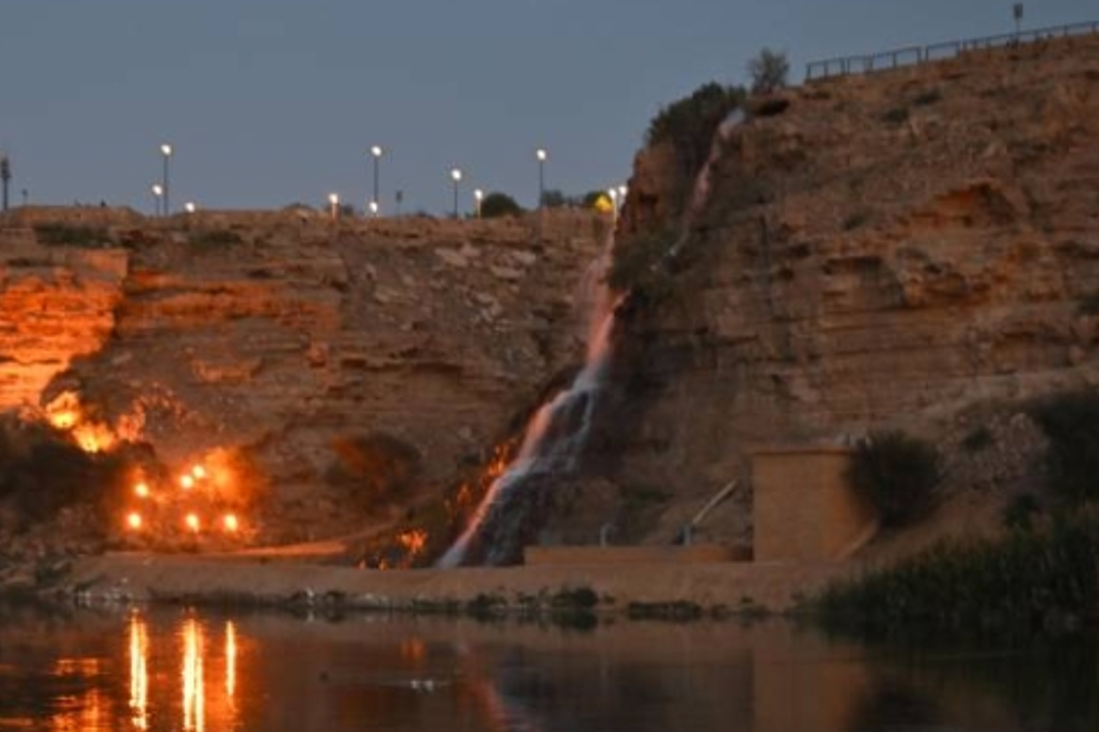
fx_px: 2777
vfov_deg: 14.9
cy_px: 596
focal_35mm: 91
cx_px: 339
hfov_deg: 22.3
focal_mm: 51
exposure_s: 1/8
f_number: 4
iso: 320
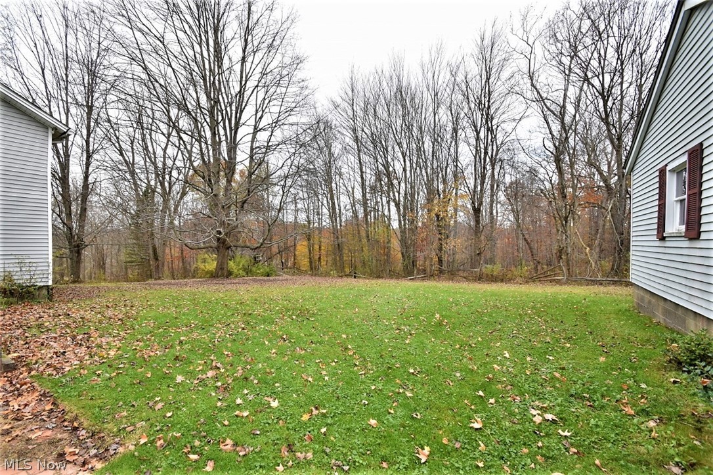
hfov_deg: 100.4
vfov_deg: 77.3
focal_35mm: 15
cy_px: 238
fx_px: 297
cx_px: 356
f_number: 13
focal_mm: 10
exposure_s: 1/125
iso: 400
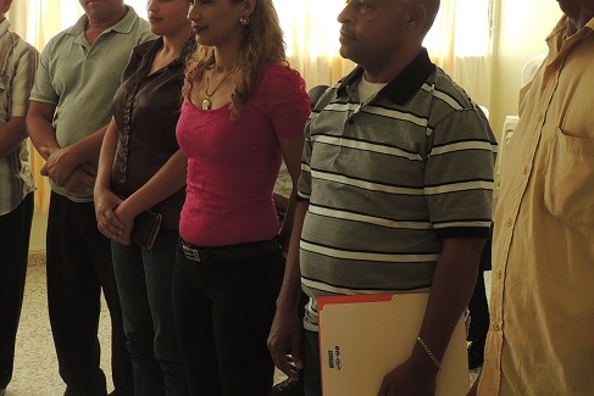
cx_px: 296
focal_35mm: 65
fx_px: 1073
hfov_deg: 31.0
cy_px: 115
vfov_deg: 20.8
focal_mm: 5.8
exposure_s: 1/100
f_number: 3.2
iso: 100
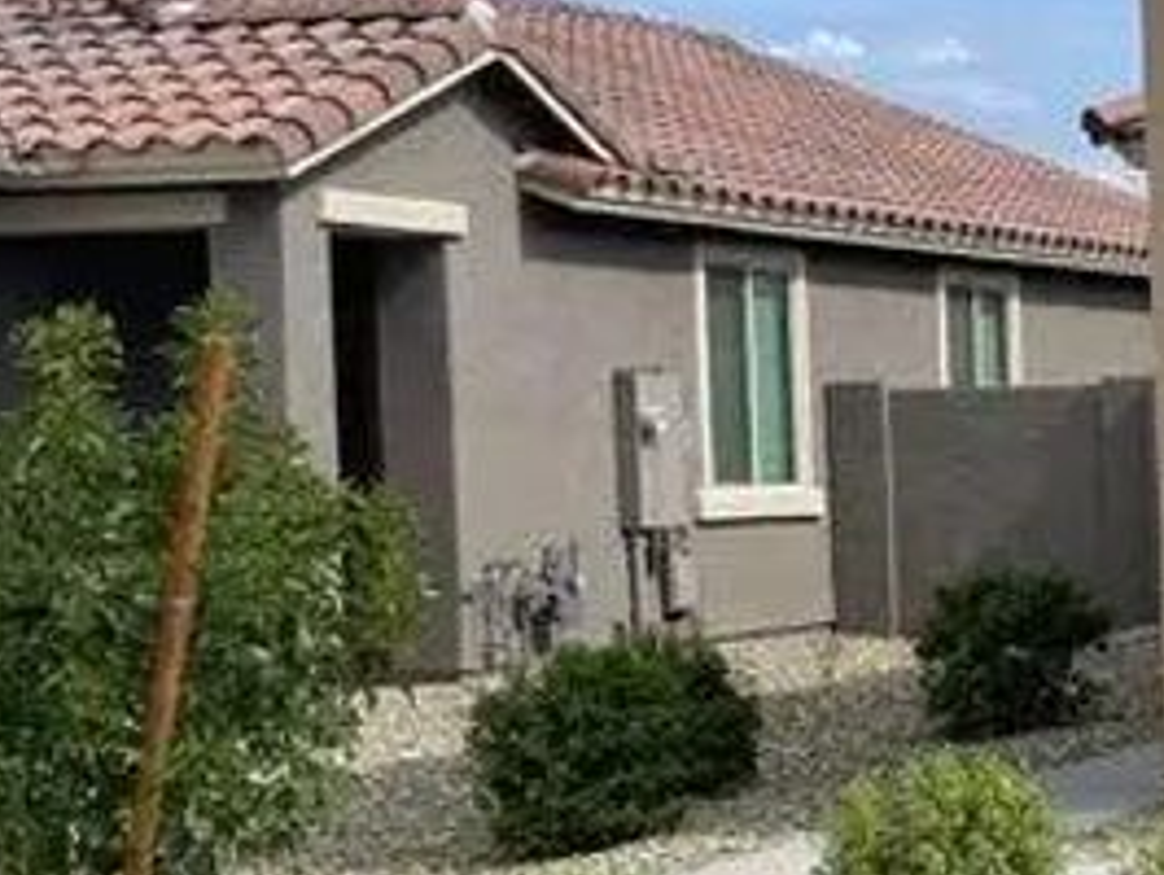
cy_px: 529
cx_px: 2170
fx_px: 3366
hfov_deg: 16.2
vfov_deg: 14.8
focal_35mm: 100
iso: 32
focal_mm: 4.2
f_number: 1.6
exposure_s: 1/5814
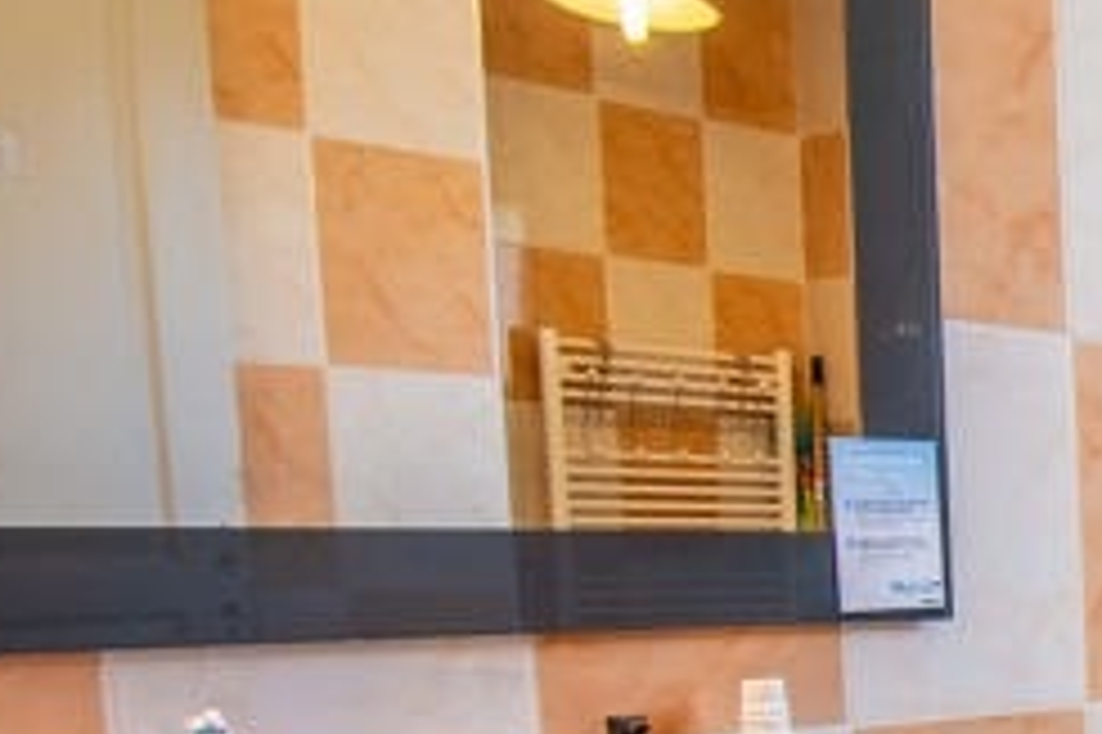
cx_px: 1516
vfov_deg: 25.8
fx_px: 1499
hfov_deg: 29.9
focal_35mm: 49
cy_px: 763
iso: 800
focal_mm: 10
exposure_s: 1/60
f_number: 5.6
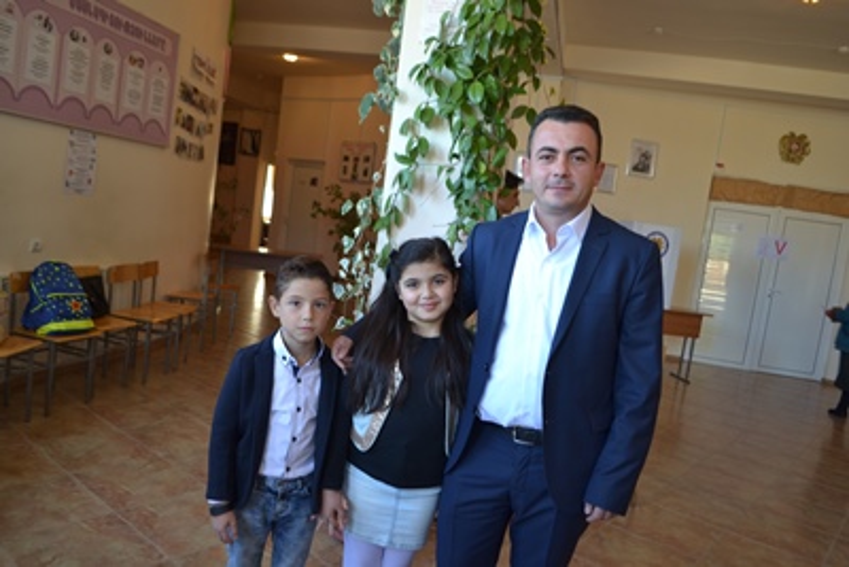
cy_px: 284
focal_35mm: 27
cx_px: 424
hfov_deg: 67.4
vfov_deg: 48.0
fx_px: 637
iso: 250
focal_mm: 18
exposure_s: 1/30
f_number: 3.5
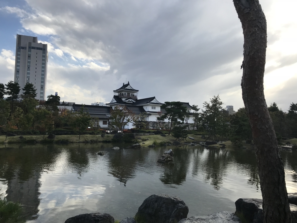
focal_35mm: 28
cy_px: 112
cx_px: 148
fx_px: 240
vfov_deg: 49.7
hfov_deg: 63.4
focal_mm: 3.99
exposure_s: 1/1294
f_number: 1.8
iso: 20
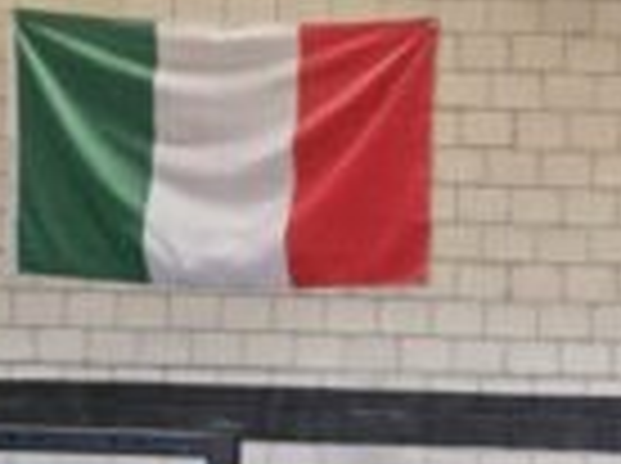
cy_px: 996
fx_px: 3062
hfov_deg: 9.5
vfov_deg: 8.2
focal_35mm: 171
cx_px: 1737
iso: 640
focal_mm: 6.3
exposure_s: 1/120
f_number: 1.7
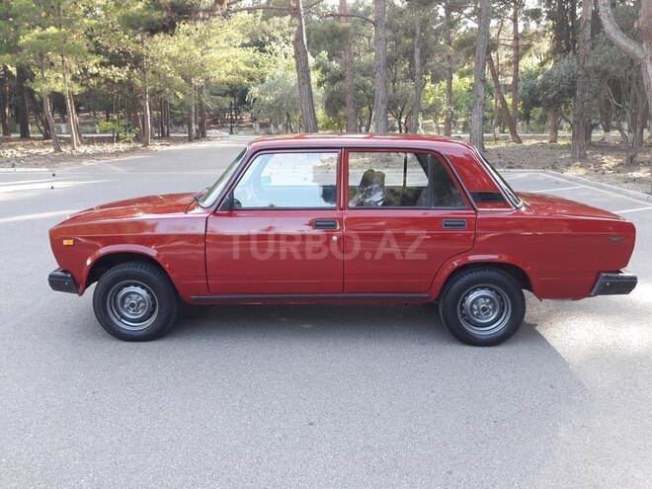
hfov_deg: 63.4
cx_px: 326
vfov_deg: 49.7
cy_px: 244
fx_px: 527
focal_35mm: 28
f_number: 1.9
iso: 50
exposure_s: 1/100
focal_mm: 3.7
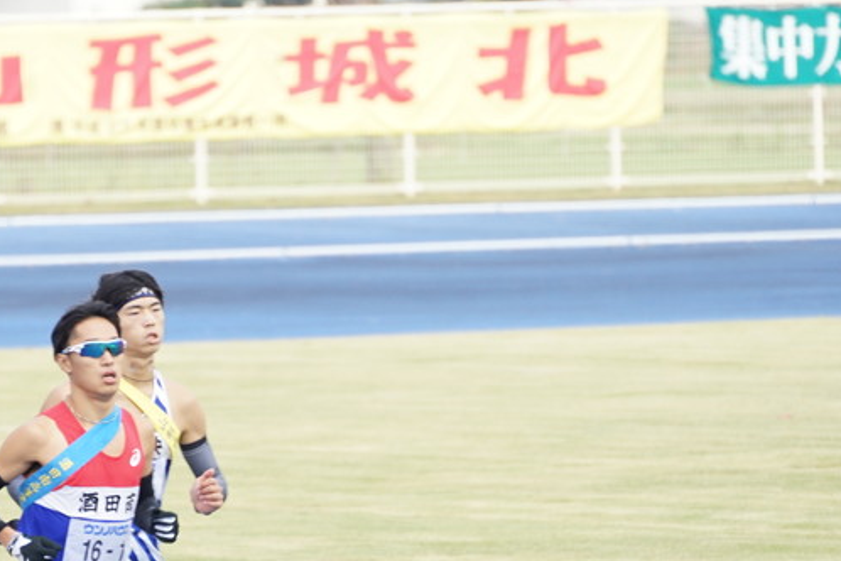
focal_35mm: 711
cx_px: 274
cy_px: 442
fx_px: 16608
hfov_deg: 2.9
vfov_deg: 1.9
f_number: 6.3
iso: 320
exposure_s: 1/320
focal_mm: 300
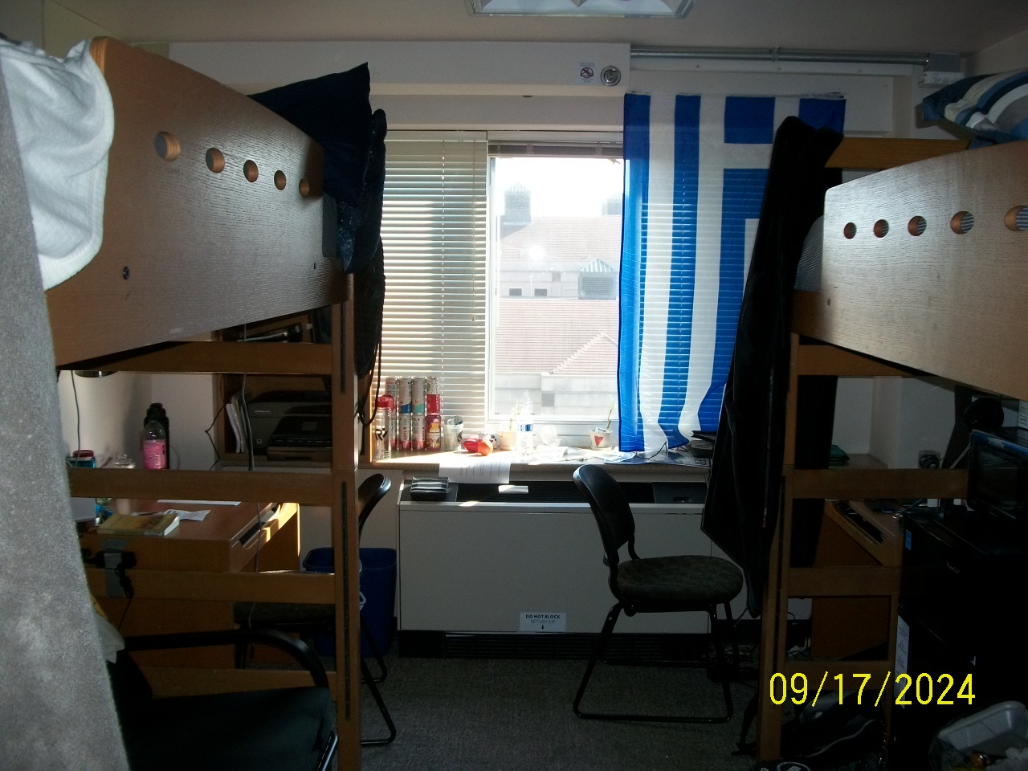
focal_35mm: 32
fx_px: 950
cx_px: 514
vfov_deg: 44.2
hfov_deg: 56.8
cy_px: 386
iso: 80
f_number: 2.9
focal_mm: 5.7
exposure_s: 1/80
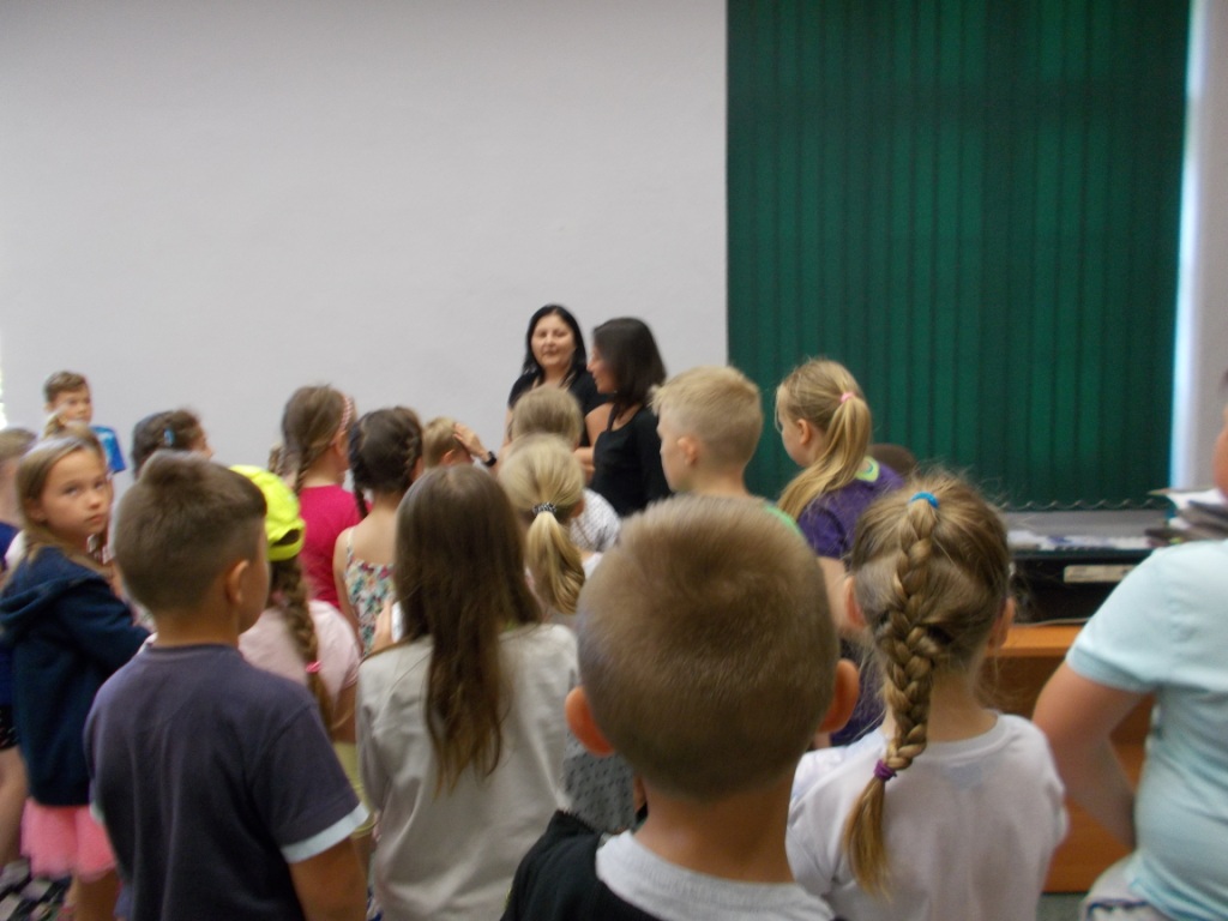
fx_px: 922
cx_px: 614
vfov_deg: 53.1
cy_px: 460
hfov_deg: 67.3
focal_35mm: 26
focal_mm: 4.6
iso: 200
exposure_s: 1/25
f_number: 3.2
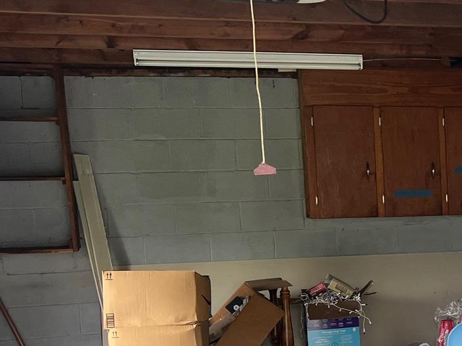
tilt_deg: -6.6
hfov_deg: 23.1
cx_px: 585
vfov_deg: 19.1
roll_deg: +2.1
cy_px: 294
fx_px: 1014
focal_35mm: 76
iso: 125
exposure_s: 1/109
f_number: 1.5
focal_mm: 5.7
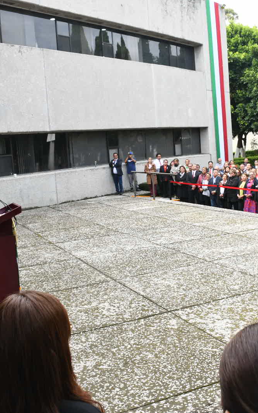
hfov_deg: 30.3
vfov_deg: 47.2
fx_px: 473
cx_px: 171
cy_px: 208
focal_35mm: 42
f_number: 7.1
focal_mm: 18
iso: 250
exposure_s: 1/125
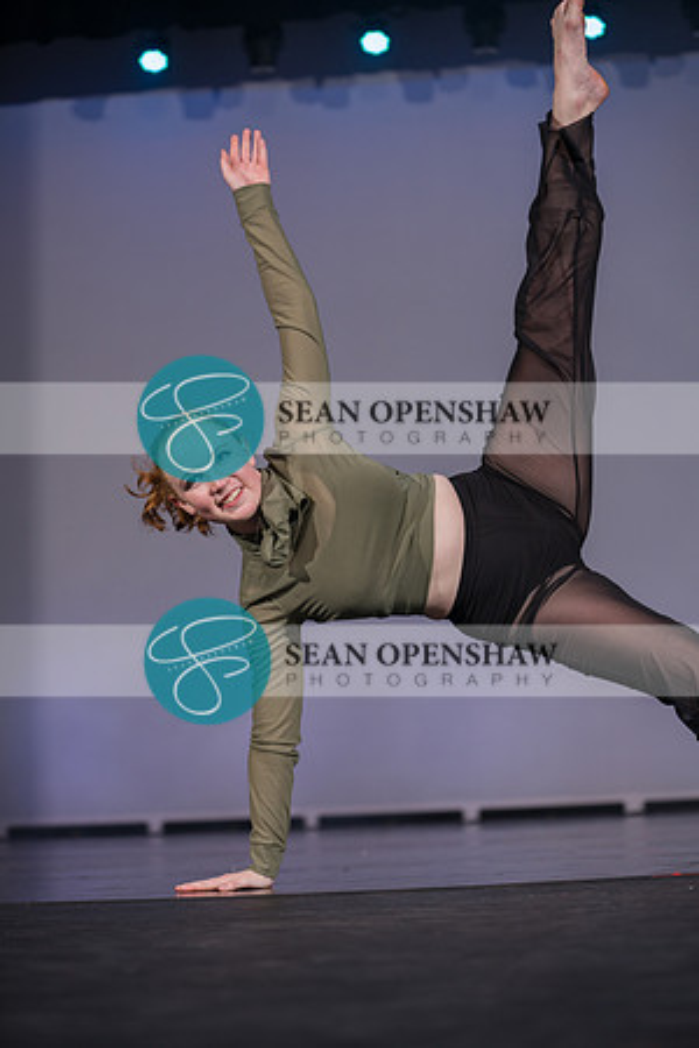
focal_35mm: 70
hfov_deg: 19.5
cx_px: 350
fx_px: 2039
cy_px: 524
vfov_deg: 28.8
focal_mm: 70
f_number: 3.2
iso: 400
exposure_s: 1/500
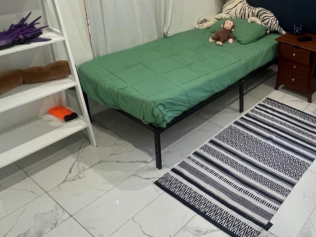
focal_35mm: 32
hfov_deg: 50.4
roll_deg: -4.7
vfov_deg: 42.1
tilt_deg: -21.2
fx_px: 292
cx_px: 284
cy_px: 46
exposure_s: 1/60
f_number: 1.8
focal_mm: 1.57
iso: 250
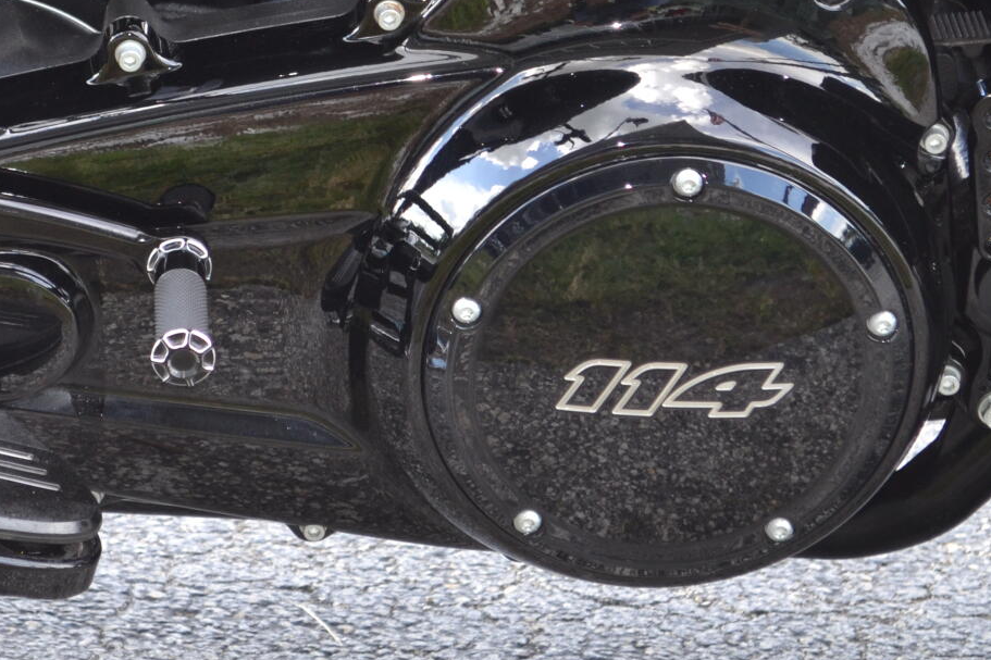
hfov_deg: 11.3
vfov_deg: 7.5
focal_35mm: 181
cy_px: -46
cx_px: 108
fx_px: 4984
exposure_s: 1/100
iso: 400
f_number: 5.6
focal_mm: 55
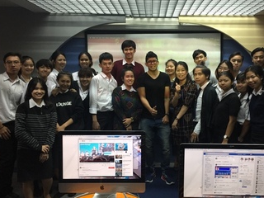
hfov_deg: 49.9
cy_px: 97
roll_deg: -1.2
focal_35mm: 37
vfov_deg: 38.7
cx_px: 156
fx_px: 282
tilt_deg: -5.1
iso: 160
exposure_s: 1/33
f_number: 2.2
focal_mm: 4.15
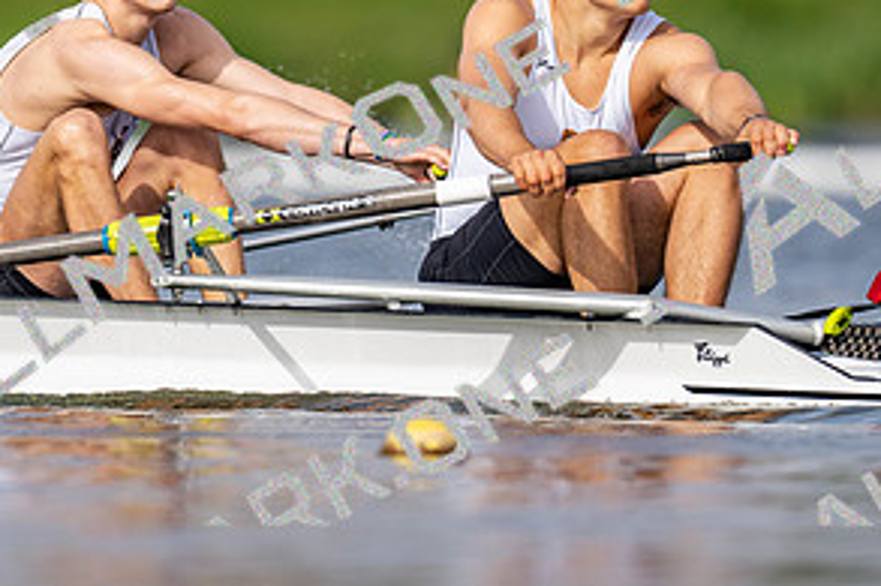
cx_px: 481
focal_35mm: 1188
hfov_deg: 1.7
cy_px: 11
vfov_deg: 1.2
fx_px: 29055
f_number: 4
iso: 250
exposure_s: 1/2500
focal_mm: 600
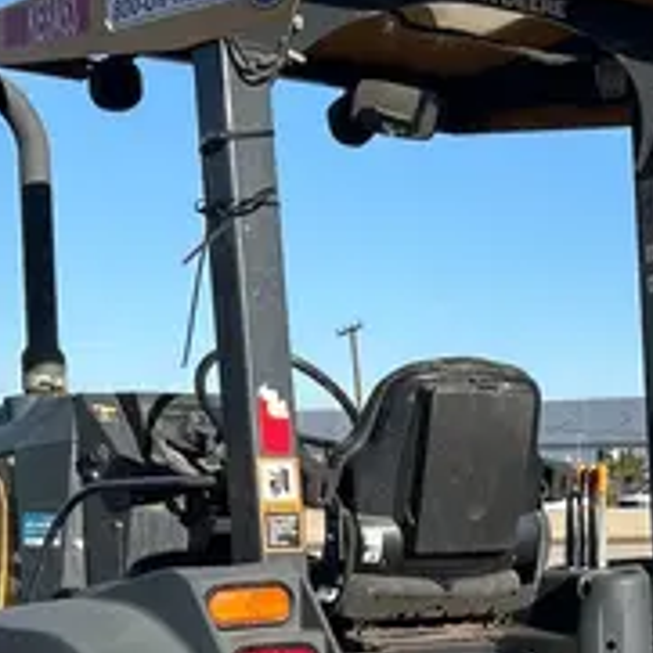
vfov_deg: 17.6
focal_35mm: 93
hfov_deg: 18.4
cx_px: 588
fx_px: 1985
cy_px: 824
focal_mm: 5.7
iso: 50
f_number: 1.5
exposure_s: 1/3356
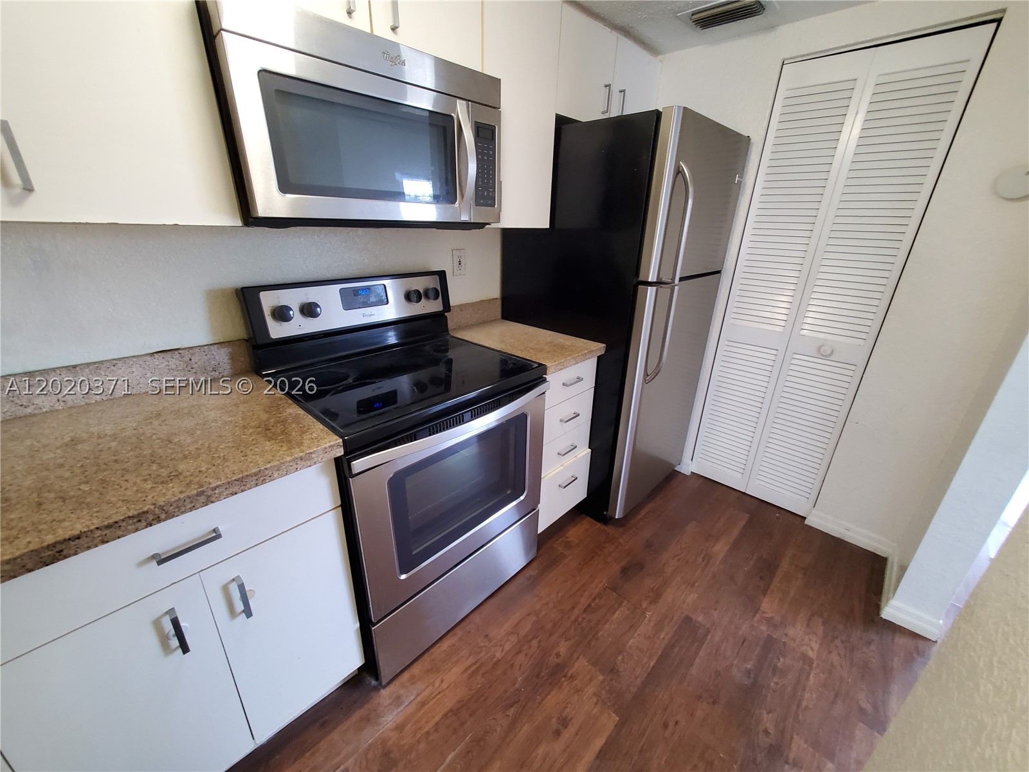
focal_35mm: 13
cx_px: 514
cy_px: 386
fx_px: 386
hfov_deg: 106.2
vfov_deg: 89.9
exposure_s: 1/39
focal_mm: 1.8
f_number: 2.2
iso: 400
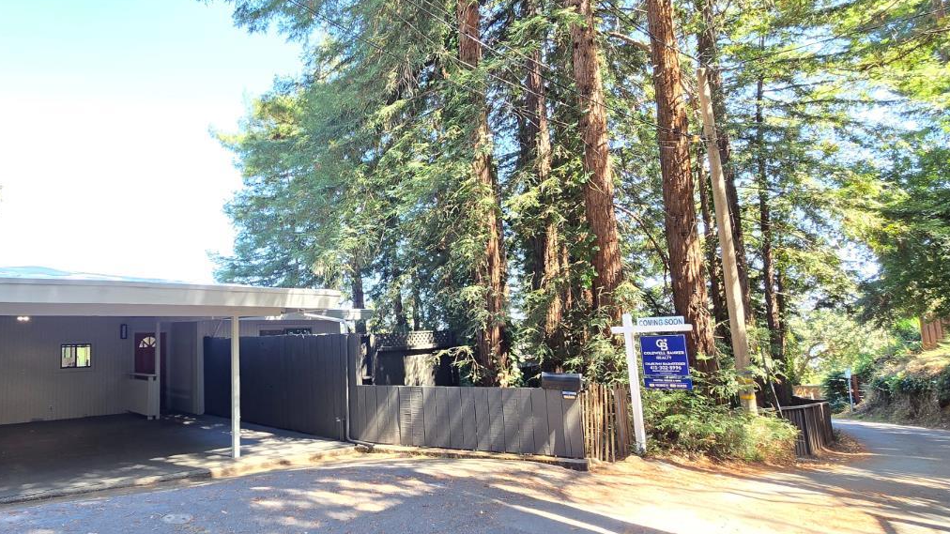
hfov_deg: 79.5
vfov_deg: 53.6
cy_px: 266
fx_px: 529
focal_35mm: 21
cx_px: 278
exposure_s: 1/60
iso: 50
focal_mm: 2.2
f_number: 2.2
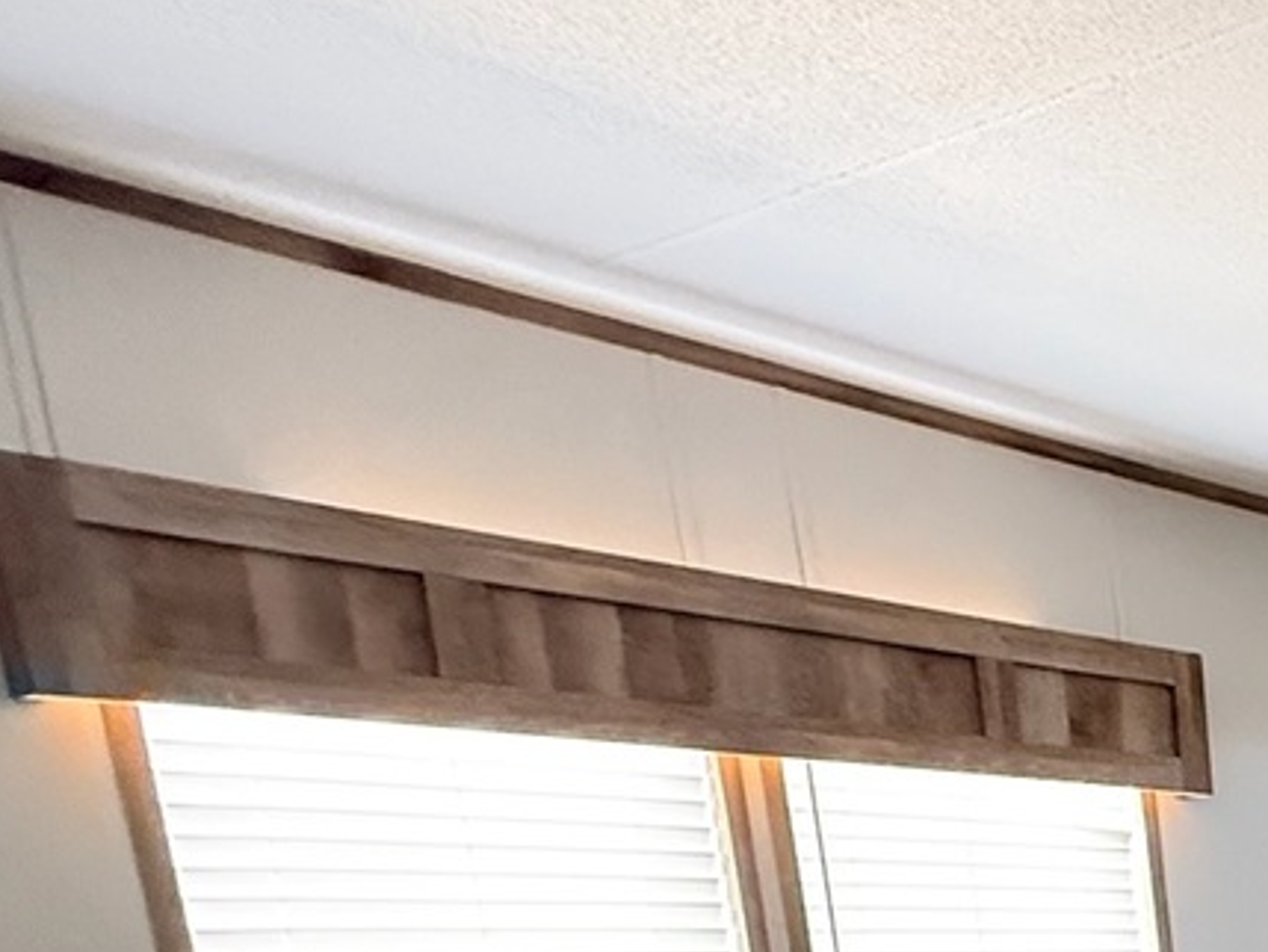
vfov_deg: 25.7
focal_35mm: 47
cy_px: 1289
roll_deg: +1.6
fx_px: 1722
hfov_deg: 26.0
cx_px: 2019
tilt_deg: -9.9
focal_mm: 2.22
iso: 640
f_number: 2.2
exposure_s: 1/60
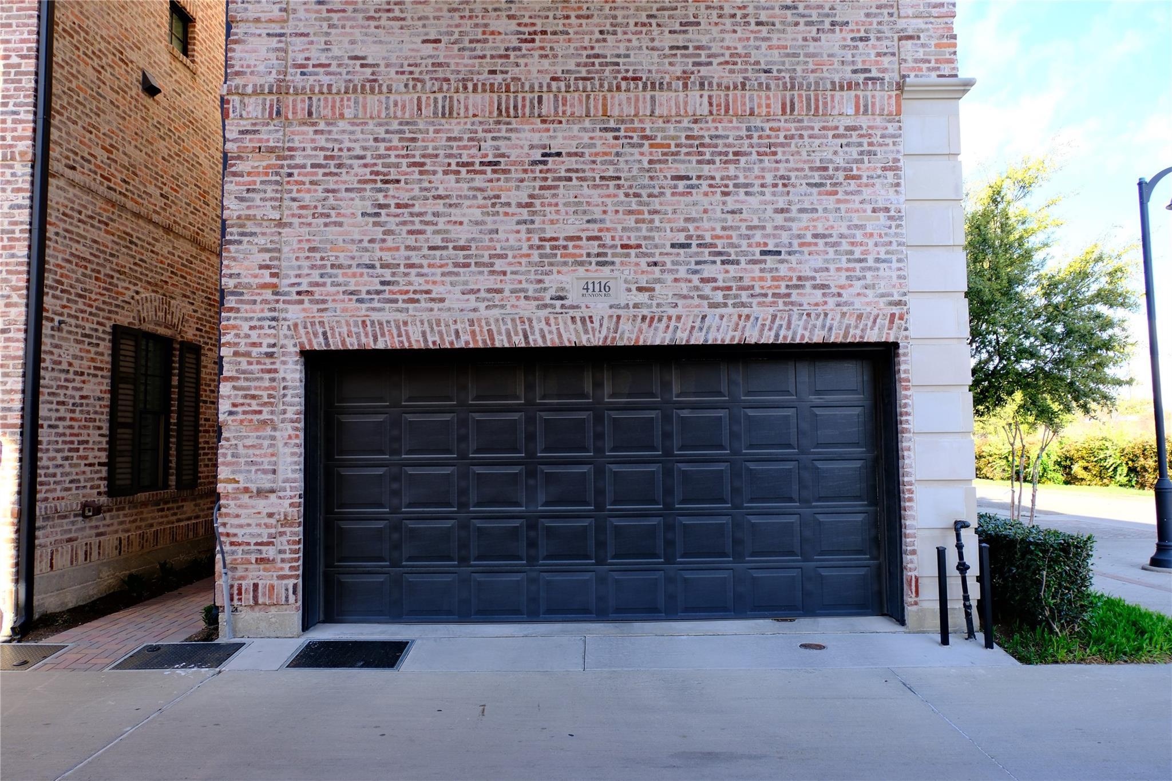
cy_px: 390
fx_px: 781
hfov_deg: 73.7
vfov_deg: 53.1
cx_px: 586
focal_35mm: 24
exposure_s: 1/150
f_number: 5
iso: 320
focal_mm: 16
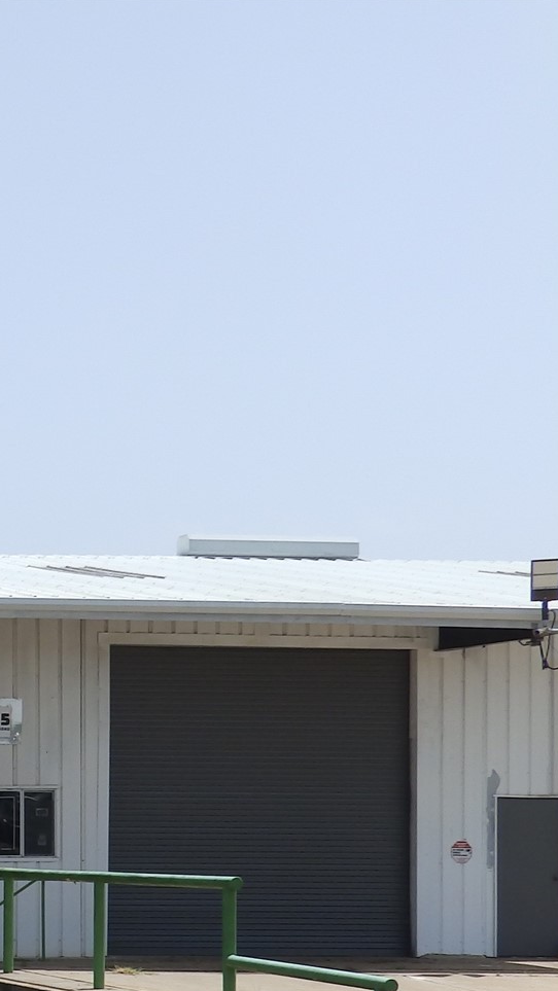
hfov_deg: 12.5
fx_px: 2314
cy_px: 786
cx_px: -469
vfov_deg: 23.8
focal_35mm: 88
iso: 80
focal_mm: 6.8
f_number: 4.5
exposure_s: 1/500
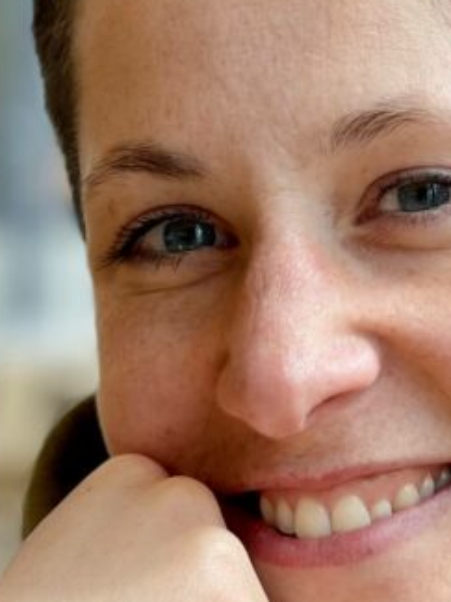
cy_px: 481
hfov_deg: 7.3
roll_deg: -0.5
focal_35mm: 202
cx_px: 449
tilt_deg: -5.7
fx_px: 3509
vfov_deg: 9.8
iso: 50
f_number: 2.2
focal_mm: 7.5
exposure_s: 1/100
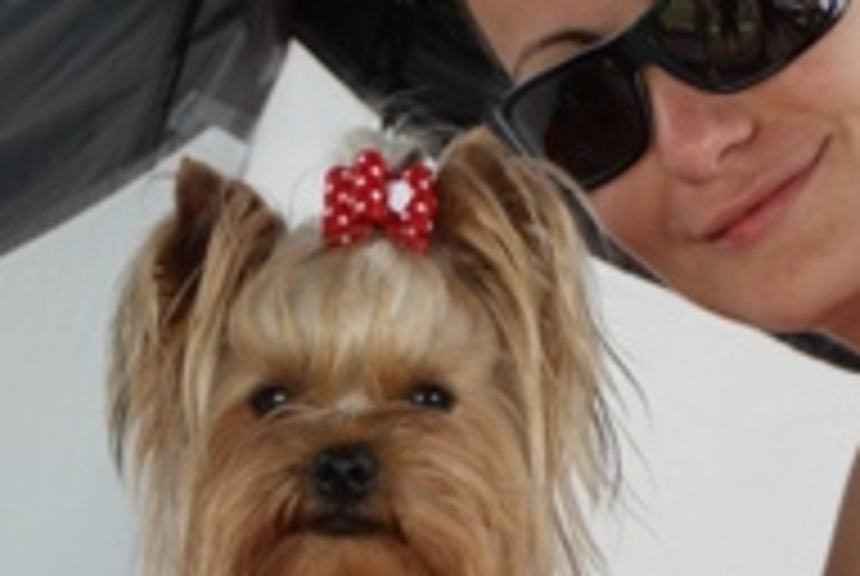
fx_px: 6005
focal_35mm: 251
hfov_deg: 8.2
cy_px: 423
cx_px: 437
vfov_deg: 5.5
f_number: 5.6
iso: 200
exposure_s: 1/160
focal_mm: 50
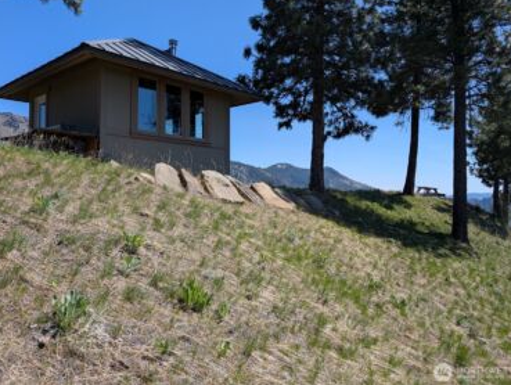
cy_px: 178
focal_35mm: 26
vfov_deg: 53.1
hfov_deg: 67.2
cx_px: 246
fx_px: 384
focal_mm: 6.9
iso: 21
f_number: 1.68
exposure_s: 1/1323
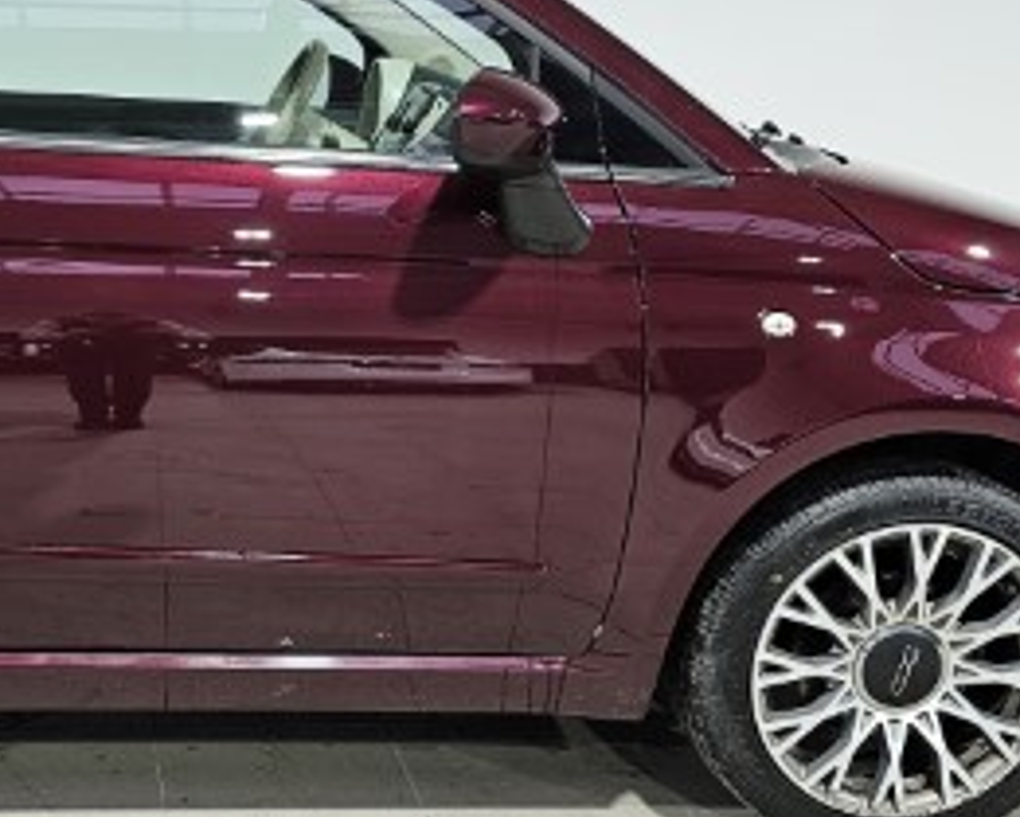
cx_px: 125
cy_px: 438
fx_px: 1661
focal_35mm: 55
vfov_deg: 27.6
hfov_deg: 32.6
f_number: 1.7
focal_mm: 6.3
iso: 160
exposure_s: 1/100
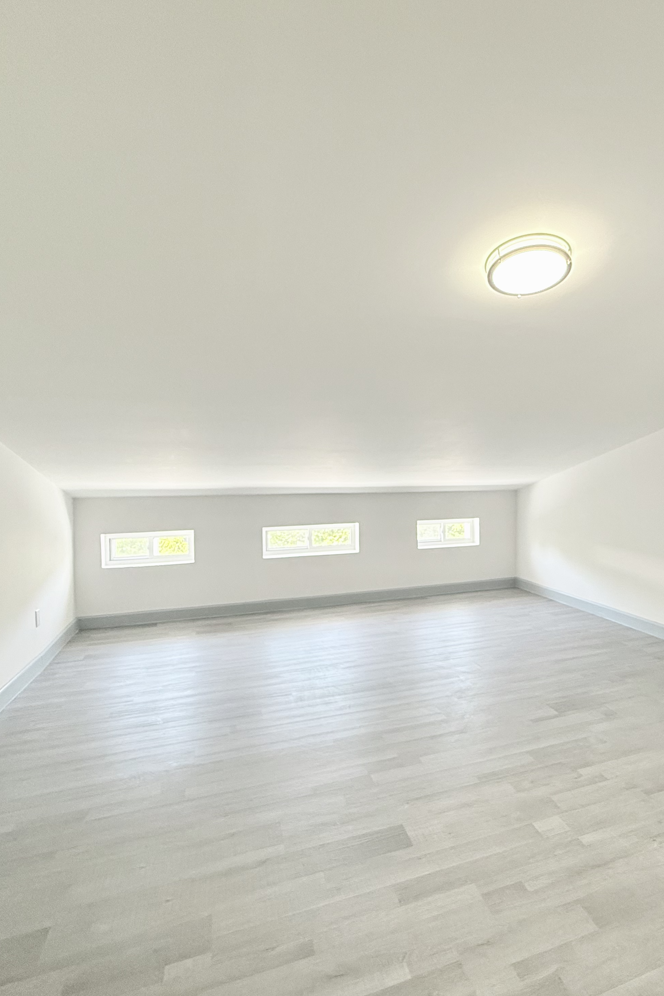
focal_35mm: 20
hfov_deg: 60.2
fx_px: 553
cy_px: 490
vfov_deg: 84.0
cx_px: 452
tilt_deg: -1.3
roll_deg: +0.5
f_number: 2.2
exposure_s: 1/120
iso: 320
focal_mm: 2.22
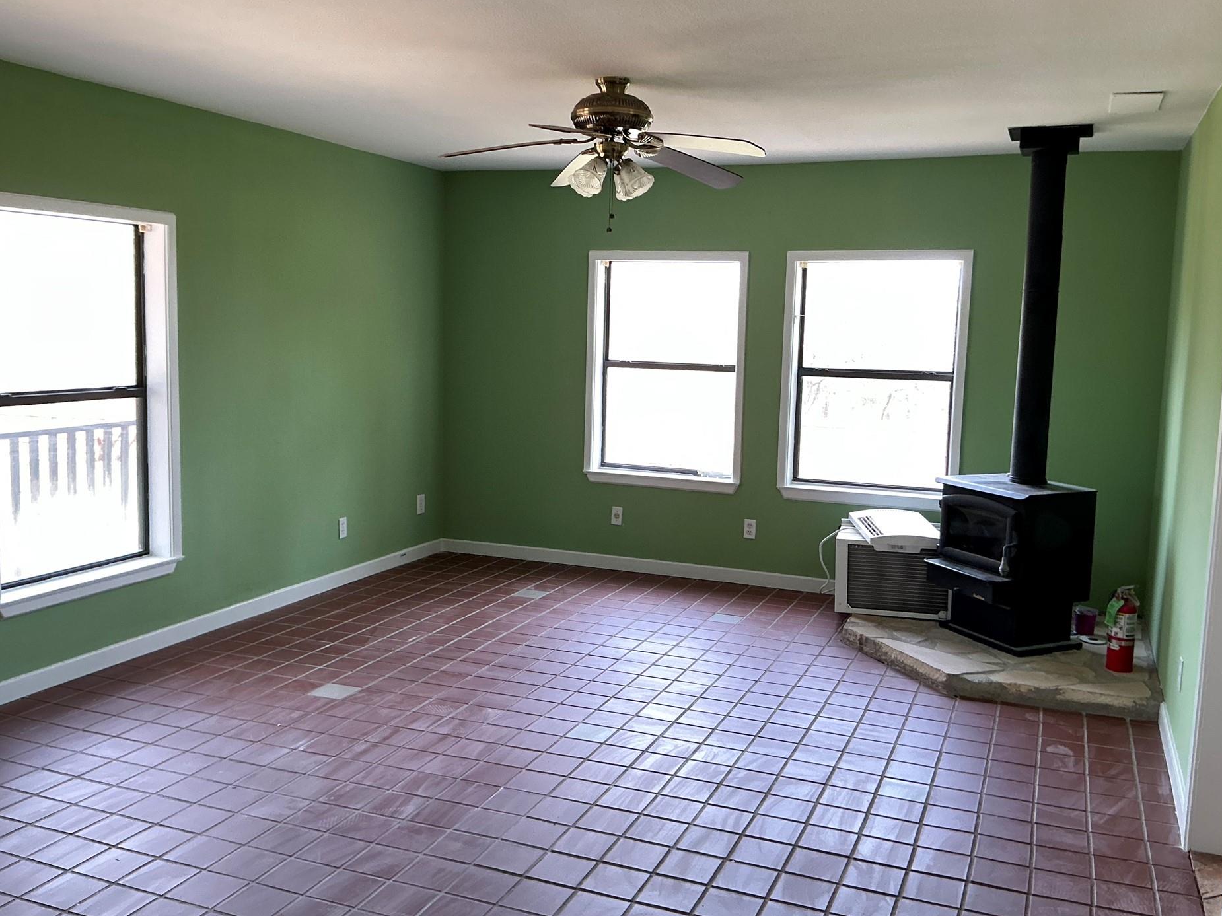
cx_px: 633
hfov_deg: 58.3
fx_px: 1094
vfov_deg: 45.4
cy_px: 452
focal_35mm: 31
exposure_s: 1/60
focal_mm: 3
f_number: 1.8
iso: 160
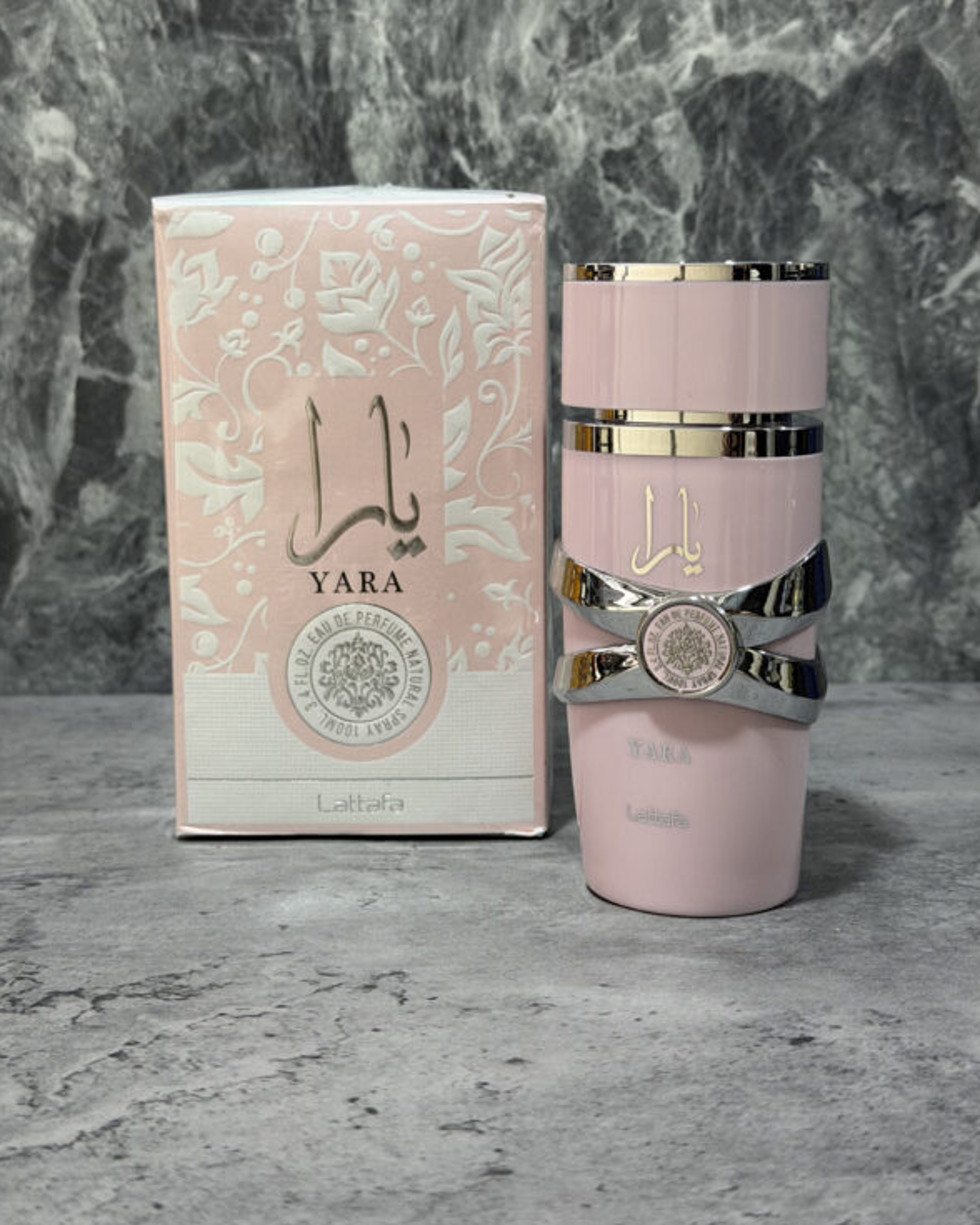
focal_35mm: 51
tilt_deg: -9.9
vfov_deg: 36.7
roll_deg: -0.5
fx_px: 1849
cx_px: 498
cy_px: 608
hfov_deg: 29.7
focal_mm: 6.76
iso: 250
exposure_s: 1/40
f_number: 1.78
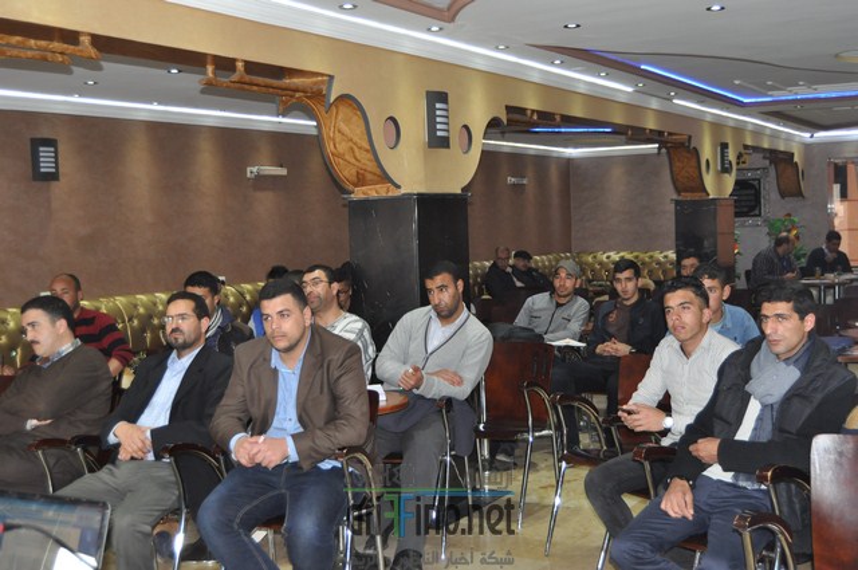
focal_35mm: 46
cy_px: 285
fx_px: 1107
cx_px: 429
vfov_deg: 28.9
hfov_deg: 42.4
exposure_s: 1/60
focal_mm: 31
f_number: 4.2
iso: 800
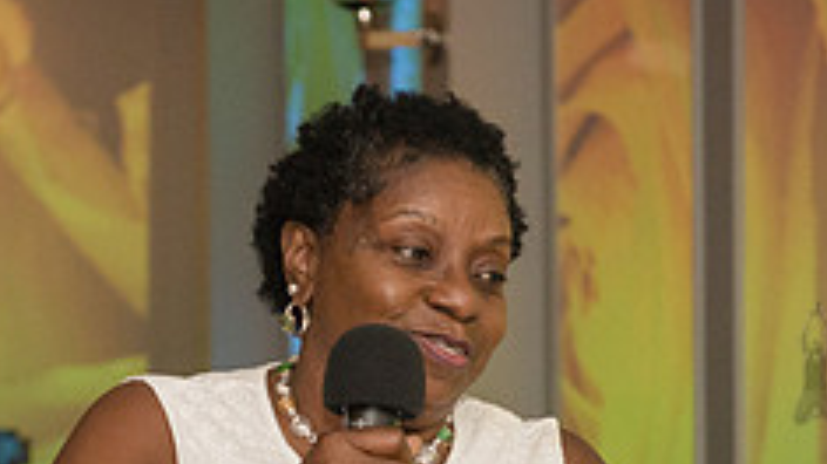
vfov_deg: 6.0
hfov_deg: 10.8
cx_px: 335
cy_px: 557
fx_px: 4384
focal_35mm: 200
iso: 2500
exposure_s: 1/400
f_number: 4.5
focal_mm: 66
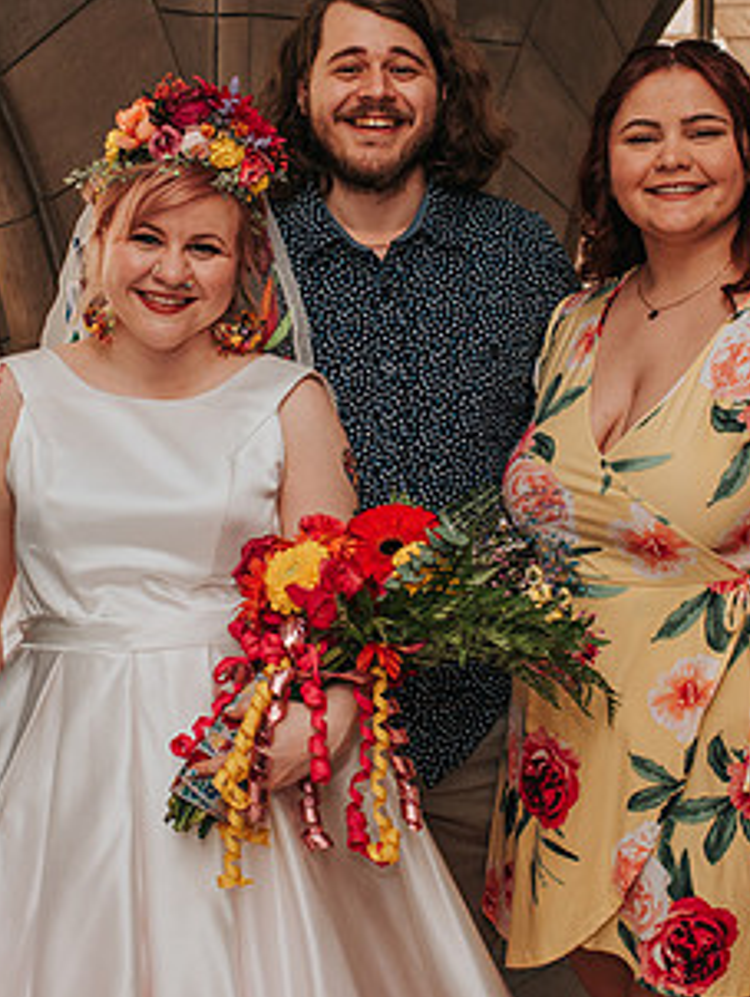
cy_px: 372
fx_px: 2019
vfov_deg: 27.7
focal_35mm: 70
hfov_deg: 21.0
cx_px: 354
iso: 1000
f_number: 4
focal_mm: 35
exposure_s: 1/160
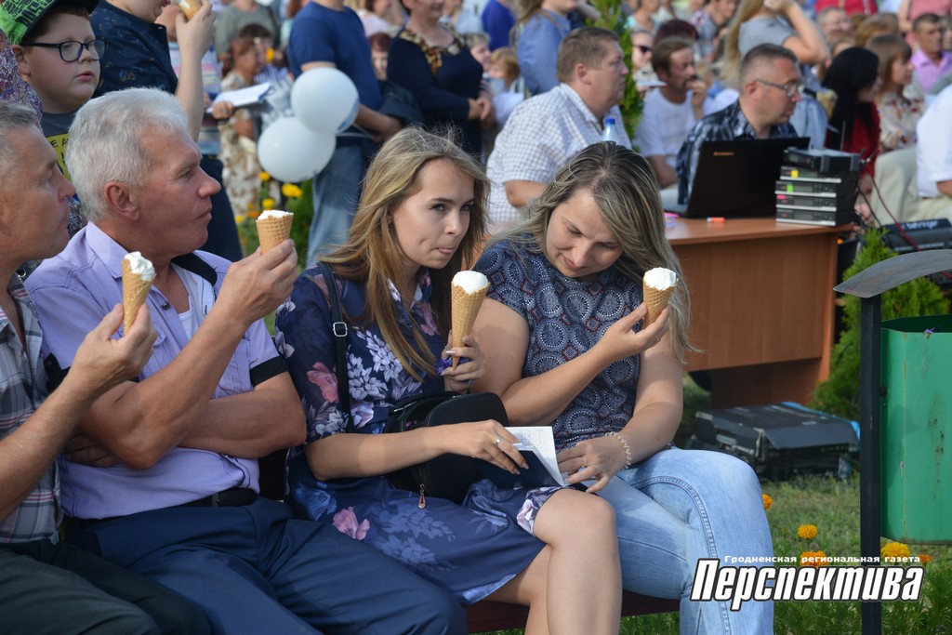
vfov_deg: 11.4
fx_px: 3174
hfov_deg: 17.1
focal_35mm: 120
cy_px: 318
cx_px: 476
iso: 400
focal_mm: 120
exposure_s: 1/500
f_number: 8
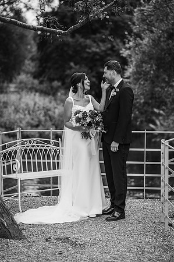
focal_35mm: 85
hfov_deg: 16.0
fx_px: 618
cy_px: 131
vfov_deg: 23.9
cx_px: 87
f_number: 2.2
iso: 100
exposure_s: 1/640
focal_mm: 85
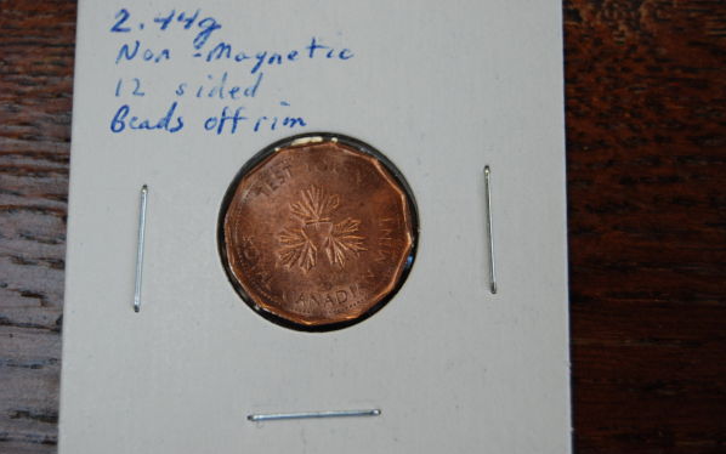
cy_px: 234
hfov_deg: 24.5
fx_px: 1672
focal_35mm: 85
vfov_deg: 15.5
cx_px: 363
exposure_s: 1/40
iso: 400
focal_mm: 55
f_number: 5.6
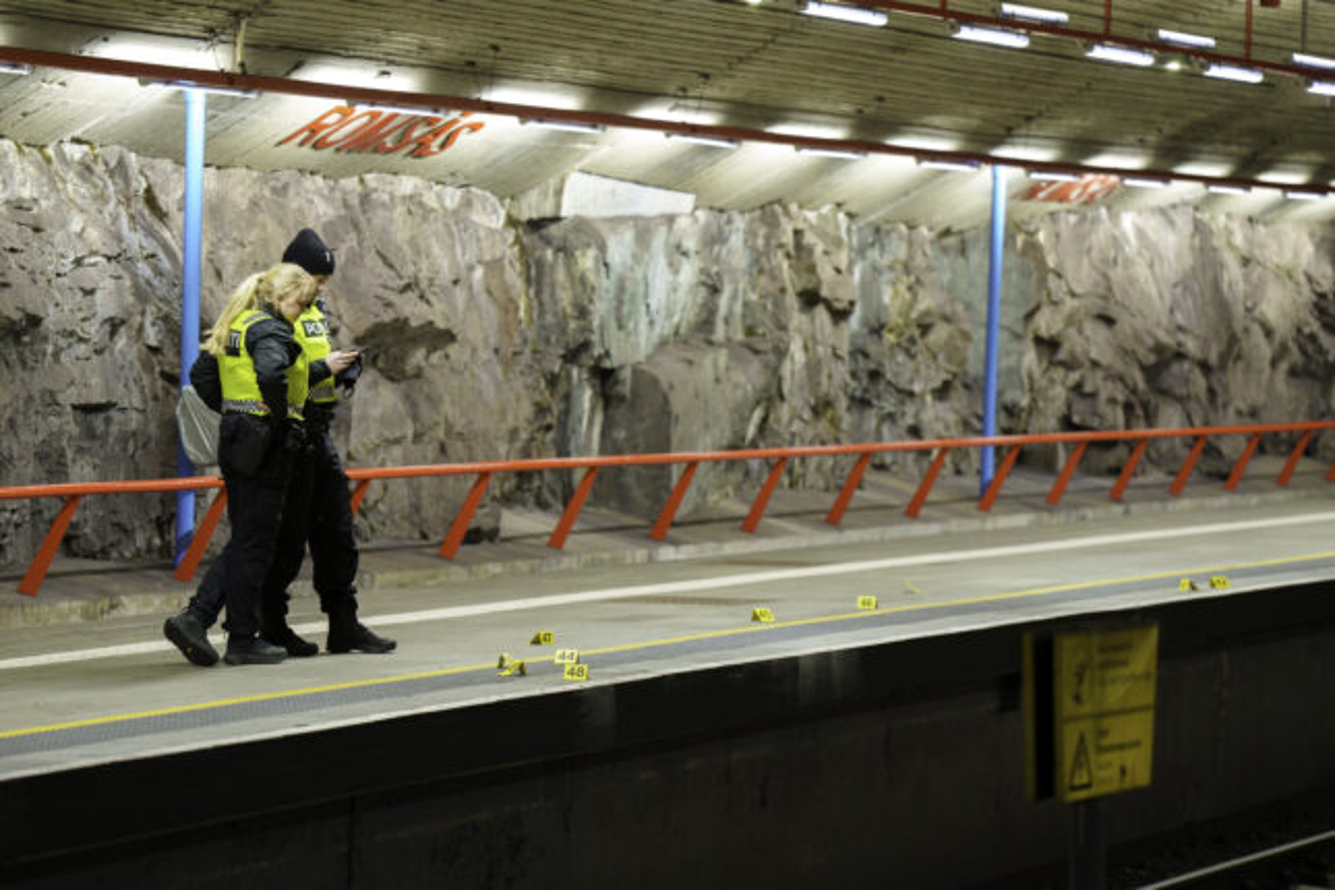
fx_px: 5414
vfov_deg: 9.4
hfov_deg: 14.1
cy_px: 445
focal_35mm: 146
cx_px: 668
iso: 1600
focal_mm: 146
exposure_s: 1/160
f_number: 2.8
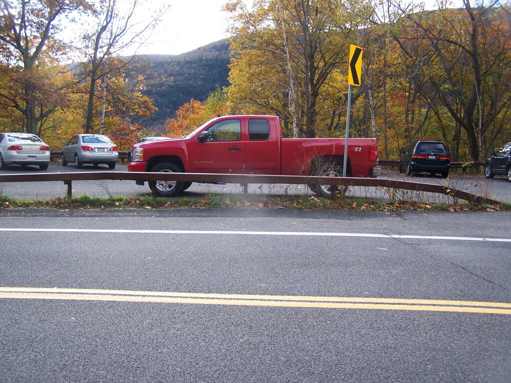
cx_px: 256
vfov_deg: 37.7
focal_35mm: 38
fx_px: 561
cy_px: 192
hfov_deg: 49.0
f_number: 2.8
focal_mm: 6.3
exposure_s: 1/400
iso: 80
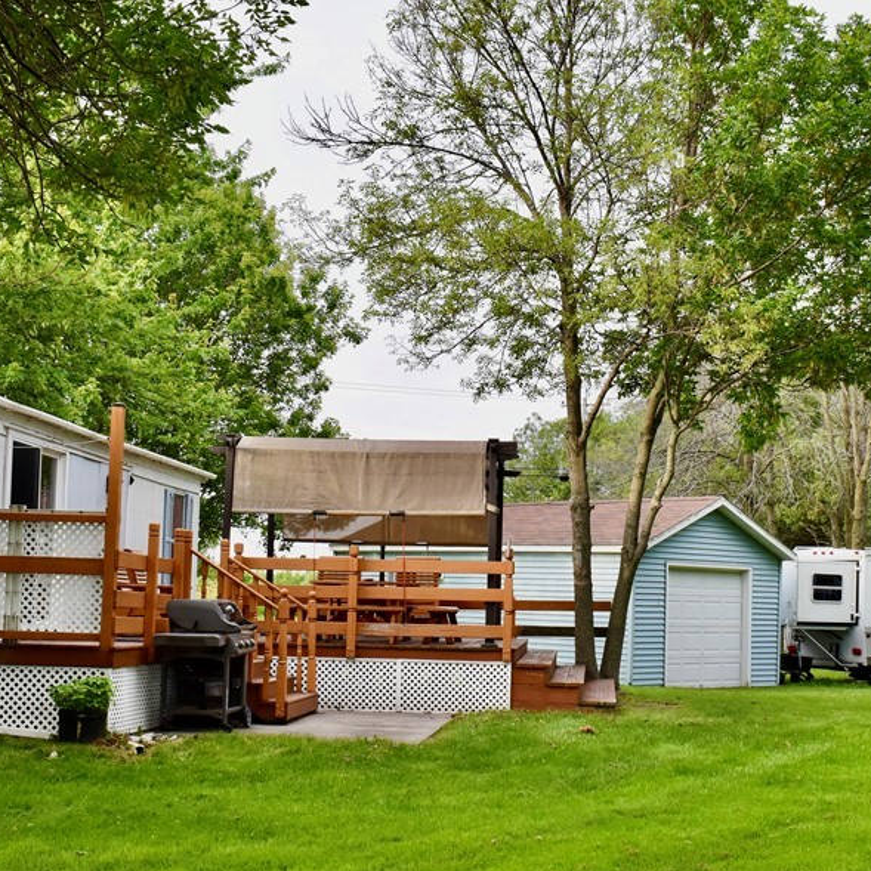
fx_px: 1673
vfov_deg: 29.2
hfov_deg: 29.1
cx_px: 525
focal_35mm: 59
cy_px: 464
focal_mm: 25
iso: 400
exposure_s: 1/250
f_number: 8
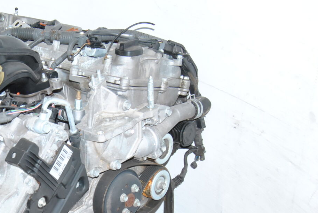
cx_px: 40
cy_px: 179
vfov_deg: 16.2
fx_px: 743
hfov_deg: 23.6
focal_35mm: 84
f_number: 9
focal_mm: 32
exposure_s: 1/200
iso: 800
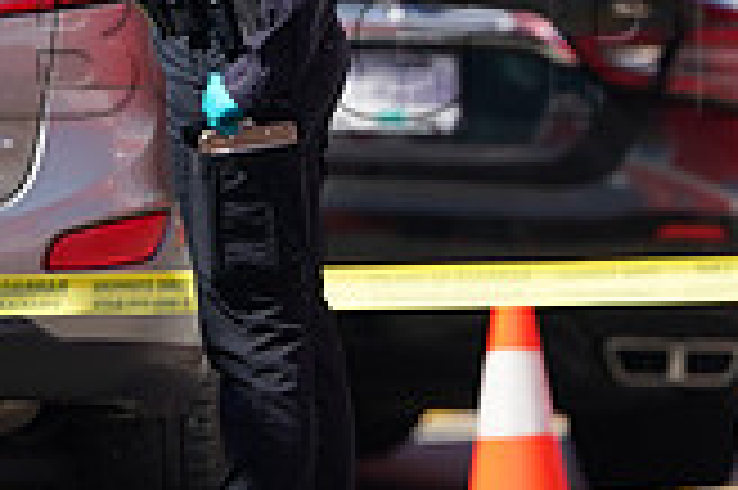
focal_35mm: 2978
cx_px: 225
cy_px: -2
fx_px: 60987
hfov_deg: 0.7
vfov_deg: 0.5
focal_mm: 840
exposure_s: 1/1600
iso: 640
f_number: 5.6
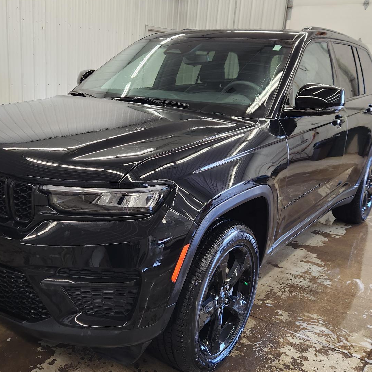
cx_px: 134
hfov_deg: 45.6
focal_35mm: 36
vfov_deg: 46.0
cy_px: 194
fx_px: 438
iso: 160
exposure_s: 1/120
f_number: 1.8
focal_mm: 5.4
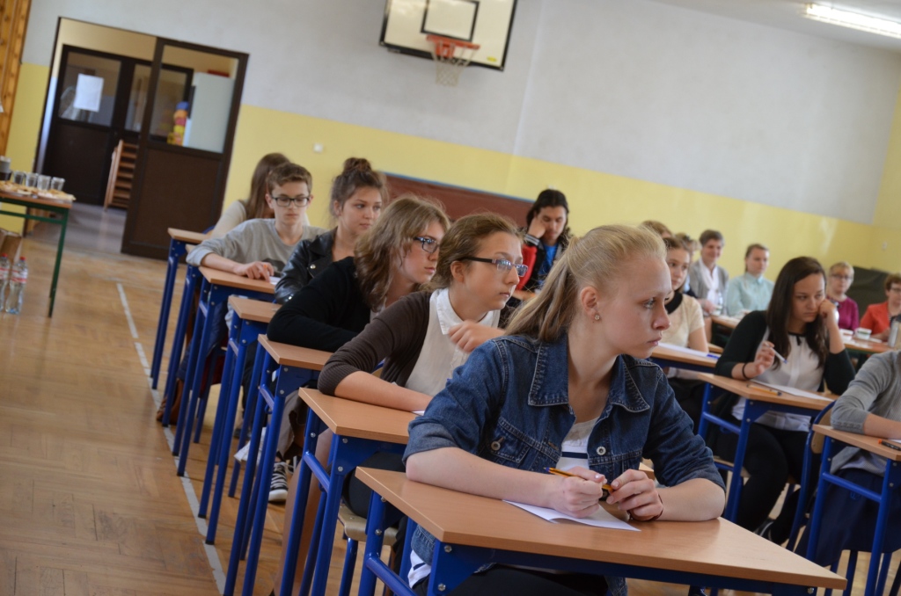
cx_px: 450
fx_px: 1798
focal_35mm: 72
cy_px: 298
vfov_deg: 18.8
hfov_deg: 28.1
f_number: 4.8
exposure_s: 1/60
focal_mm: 48
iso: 800
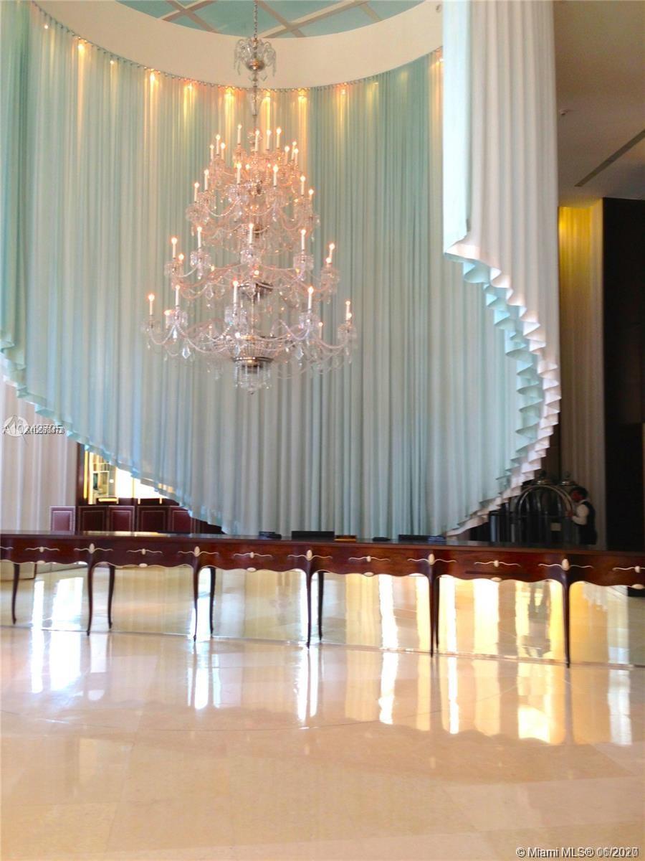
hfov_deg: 42.9
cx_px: 322
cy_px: 430
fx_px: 820
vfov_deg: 55.4
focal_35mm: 33
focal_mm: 4.13
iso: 50
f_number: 2.4
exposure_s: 1/40
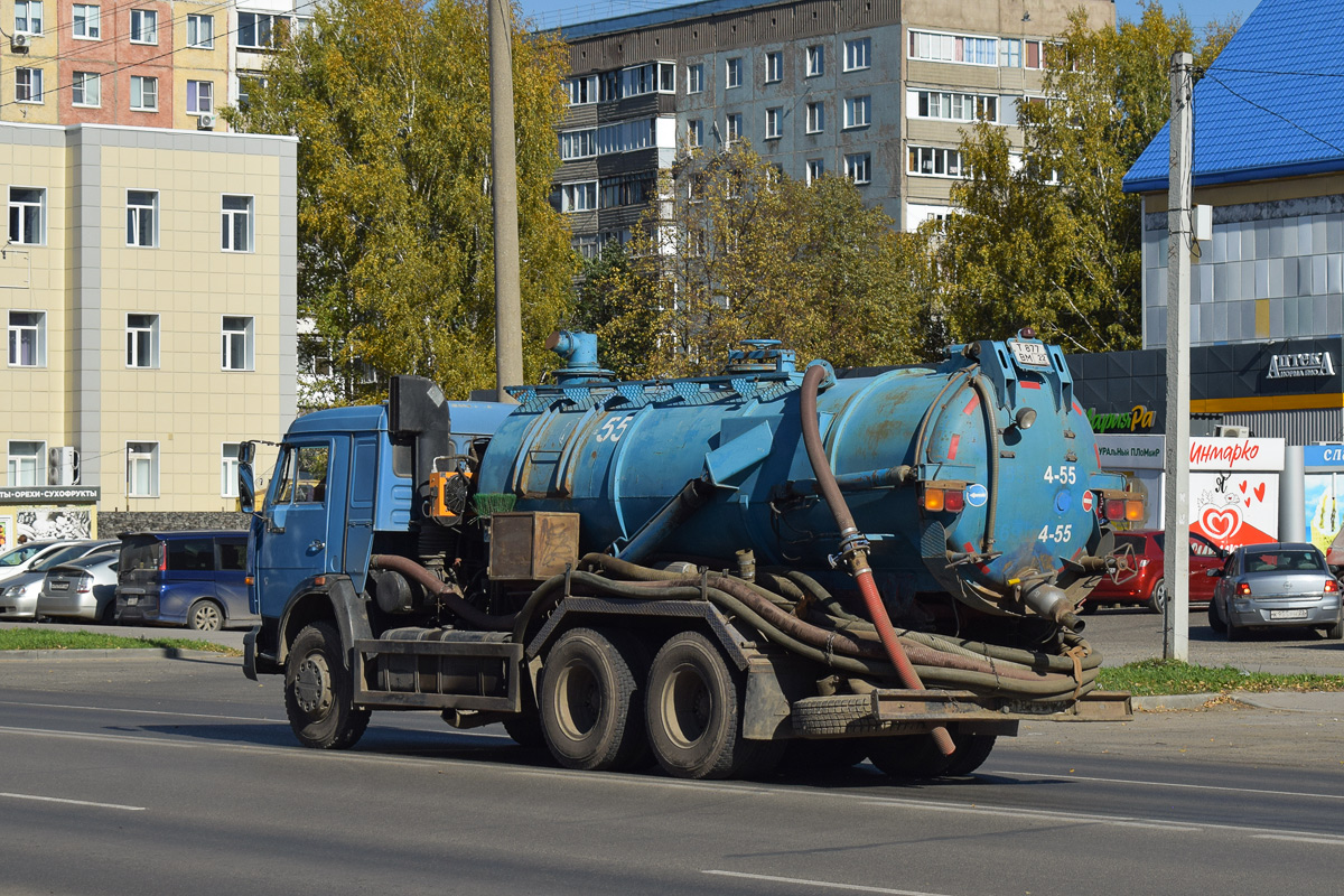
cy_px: 448
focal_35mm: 82
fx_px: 3080
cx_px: 672
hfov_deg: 24.6
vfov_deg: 16.6
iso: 200
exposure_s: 1/1250
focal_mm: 55
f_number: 7.1
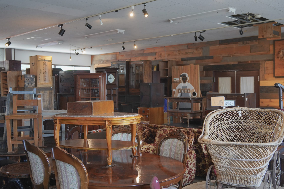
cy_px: 93
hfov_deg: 49.5
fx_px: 308
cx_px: 145
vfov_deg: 34.2
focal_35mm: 39
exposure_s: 1/125
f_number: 5.6
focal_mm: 35
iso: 1250
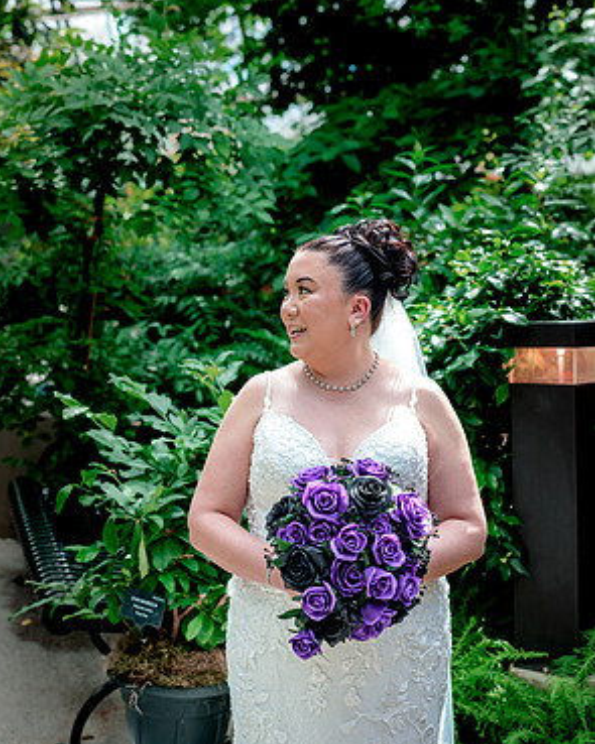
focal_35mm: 63
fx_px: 1387
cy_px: 341
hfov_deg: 24.2
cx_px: 294
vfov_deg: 30.0
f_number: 3.5
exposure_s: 1/640
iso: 640
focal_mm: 55
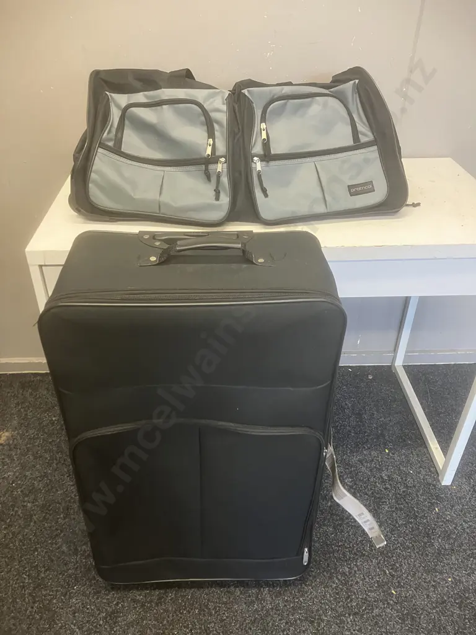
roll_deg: -1.4
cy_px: 318
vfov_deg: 63.4
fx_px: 513
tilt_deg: -33.6
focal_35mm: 28
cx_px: 238
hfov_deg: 49.7
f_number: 1.8
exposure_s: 1/50
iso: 200
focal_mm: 3.99
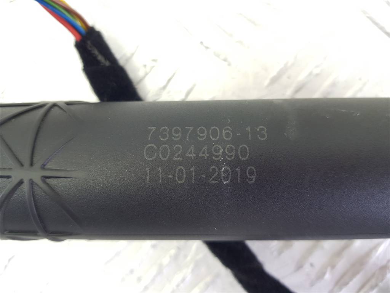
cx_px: 195
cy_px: 146
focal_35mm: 26
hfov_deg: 67.3
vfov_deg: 53.1
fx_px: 293
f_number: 1.7
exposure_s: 1/50
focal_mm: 4.2
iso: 100
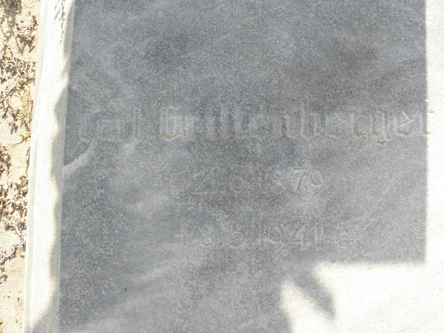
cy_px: 166
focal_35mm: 26
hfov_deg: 67.3
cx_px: 222
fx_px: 333
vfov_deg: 53.1
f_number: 5.6
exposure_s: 1/100
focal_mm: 4.6
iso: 64
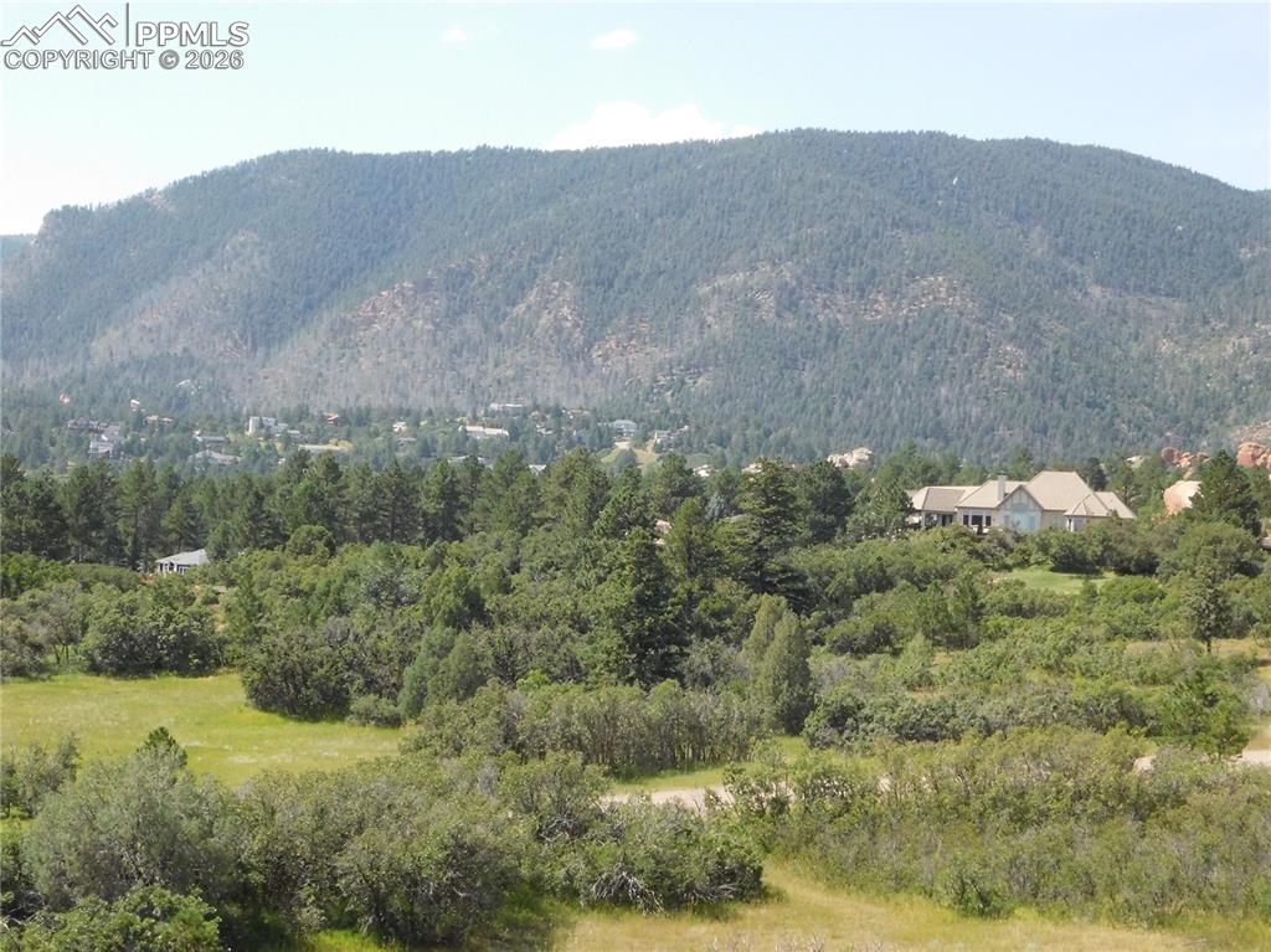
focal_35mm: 71
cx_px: 636
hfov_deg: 27.4
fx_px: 2606
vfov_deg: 20.7
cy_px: 476
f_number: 8.6
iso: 800
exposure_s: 1/640
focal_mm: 12.6
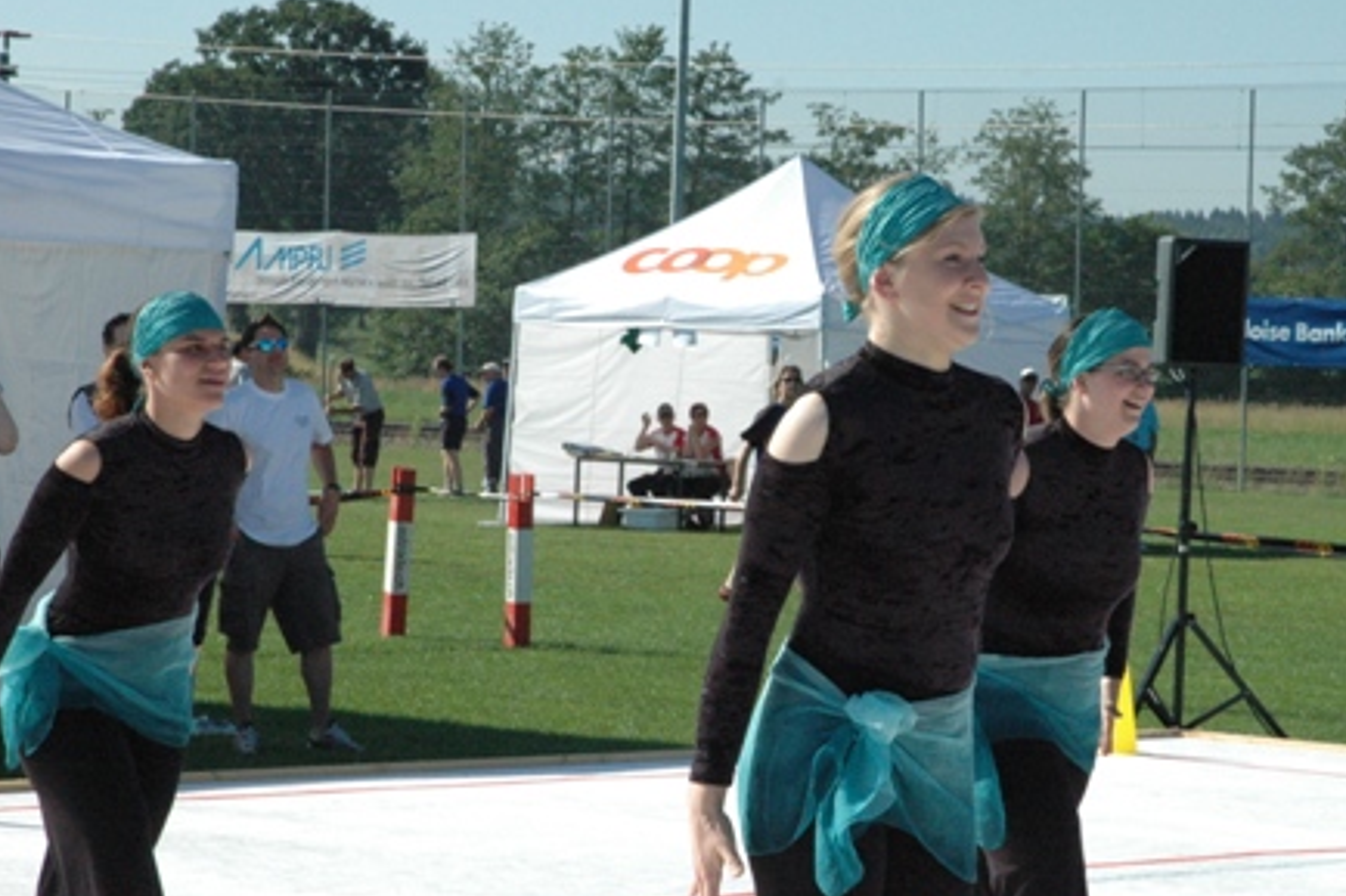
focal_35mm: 124
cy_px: 425
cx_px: 961
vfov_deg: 11.0
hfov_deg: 16.5
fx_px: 4634
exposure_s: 1/1000
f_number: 16
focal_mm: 56
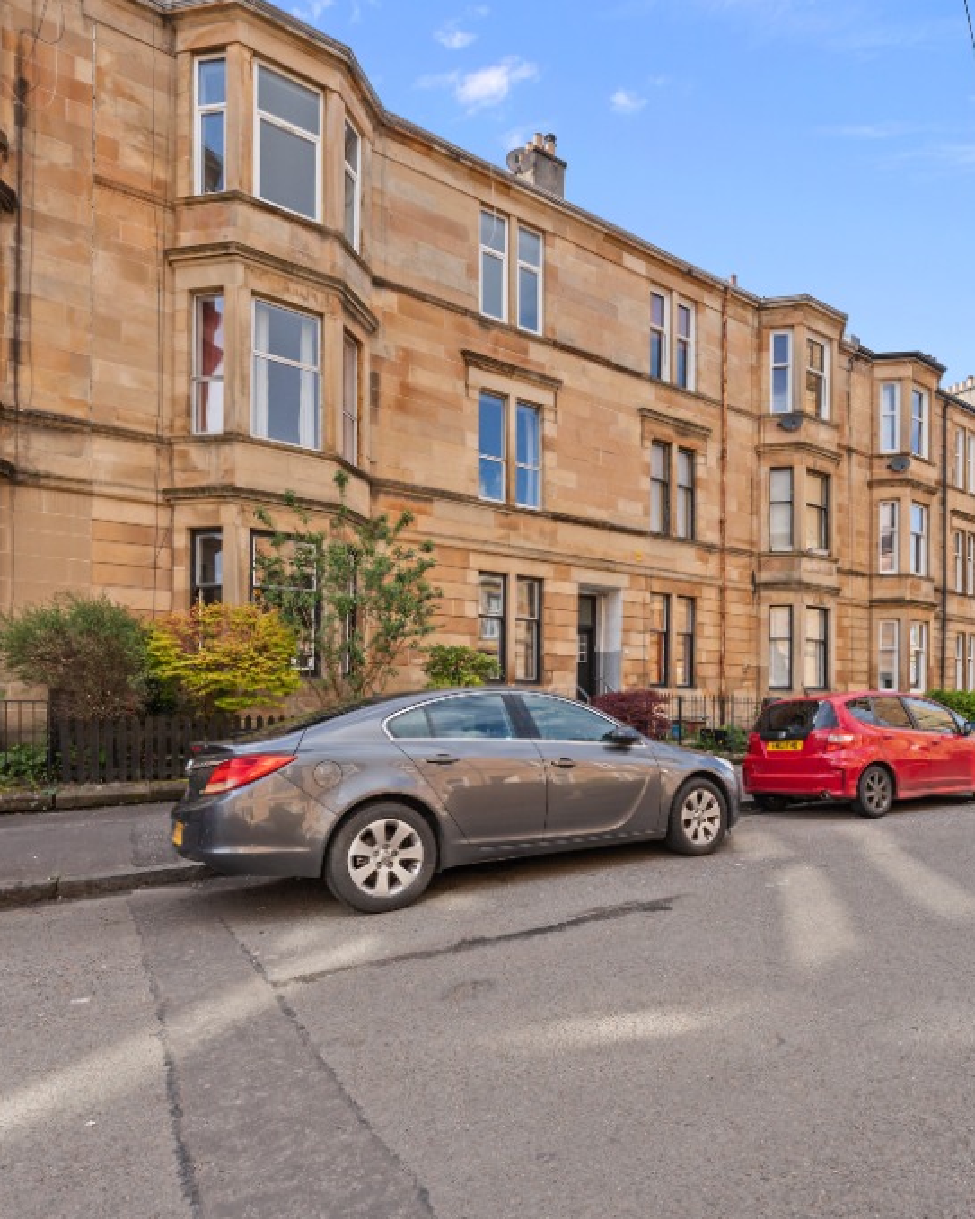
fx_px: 613
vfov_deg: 89.7
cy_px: 610
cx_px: 558
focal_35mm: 17
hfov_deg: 76.5
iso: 500
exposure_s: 1/125
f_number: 5.6
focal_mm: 12
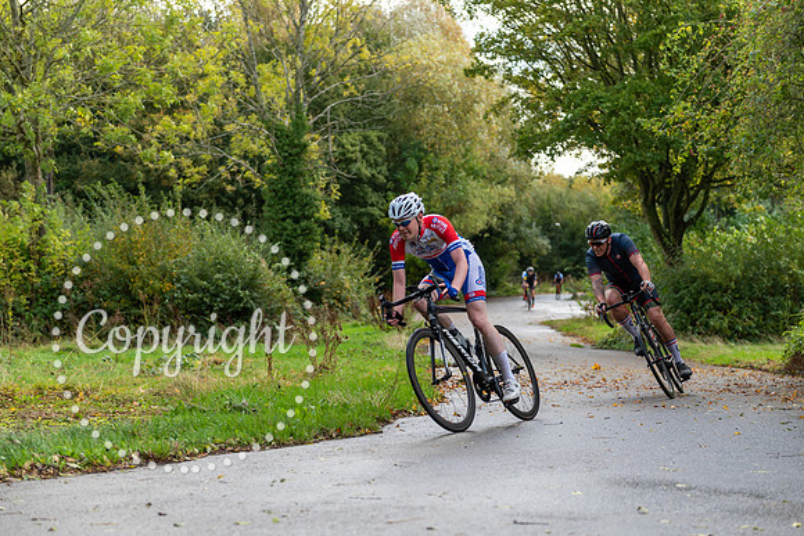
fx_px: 1474
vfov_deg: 20.6
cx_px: 402
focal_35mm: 66
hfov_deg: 30.5
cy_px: 268
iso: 200
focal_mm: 66
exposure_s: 1/500
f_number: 3.2
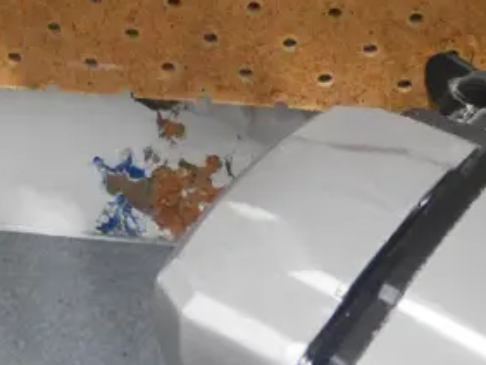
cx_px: -98
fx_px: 1222
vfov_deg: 15.2
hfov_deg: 20.9
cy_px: -245
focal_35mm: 87
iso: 3200
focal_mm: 12
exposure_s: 1/80
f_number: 4
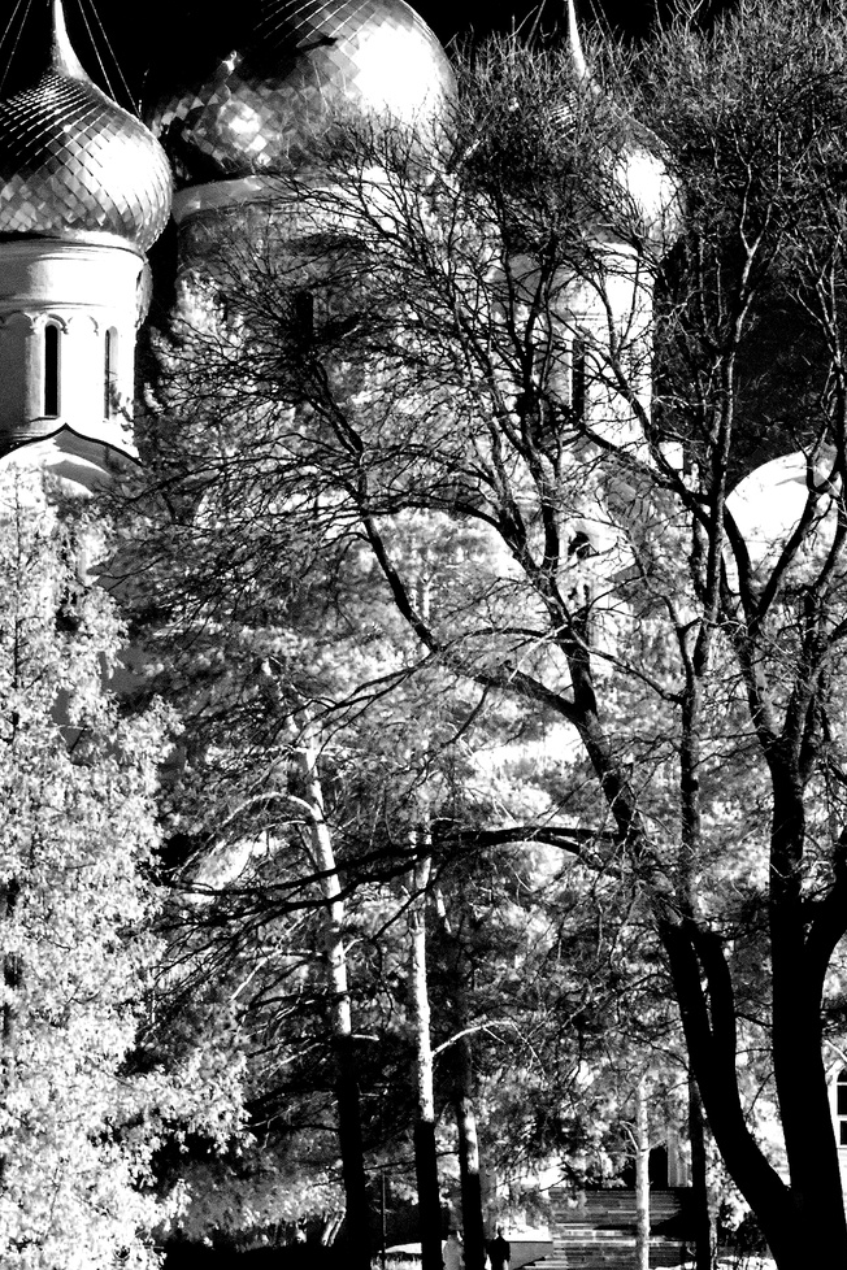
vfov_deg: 14.9
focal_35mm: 138
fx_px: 4870
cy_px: 730
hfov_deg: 9.9
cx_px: 490
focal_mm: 50
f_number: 13
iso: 2000
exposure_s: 1/400
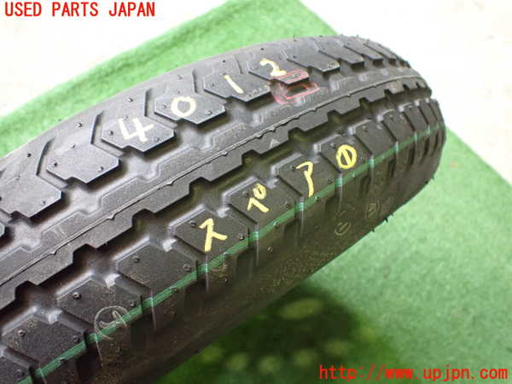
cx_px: 256
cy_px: 192
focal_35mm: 30
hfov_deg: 60.0
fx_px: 444
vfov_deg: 46.8
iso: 800
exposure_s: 1/50
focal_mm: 5.4
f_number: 2.3
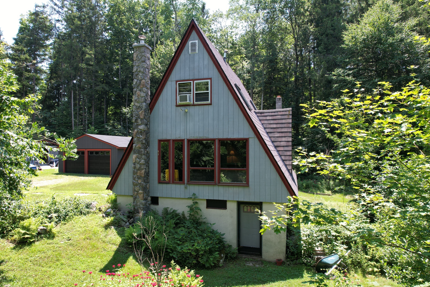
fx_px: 275
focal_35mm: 23
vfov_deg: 55.1
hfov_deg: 76.1
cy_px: 149
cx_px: 208
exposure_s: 1/400
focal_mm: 8.38
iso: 100
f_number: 2.8
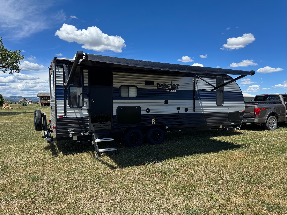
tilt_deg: -1.3
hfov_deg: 71.6
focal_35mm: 24
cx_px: 144
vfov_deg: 56.8
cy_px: 108
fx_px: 199
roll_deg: +0.8
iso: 80
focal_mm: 6.76
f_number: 1.78
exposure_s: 1/3247
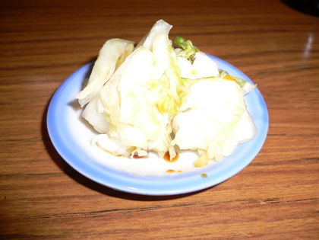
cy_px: 120
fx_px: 323
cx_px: 160
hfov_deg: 52.6
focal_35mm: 35
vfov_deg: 40.7
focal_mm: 5.8
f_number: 2.8
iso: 64
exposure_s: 1/60
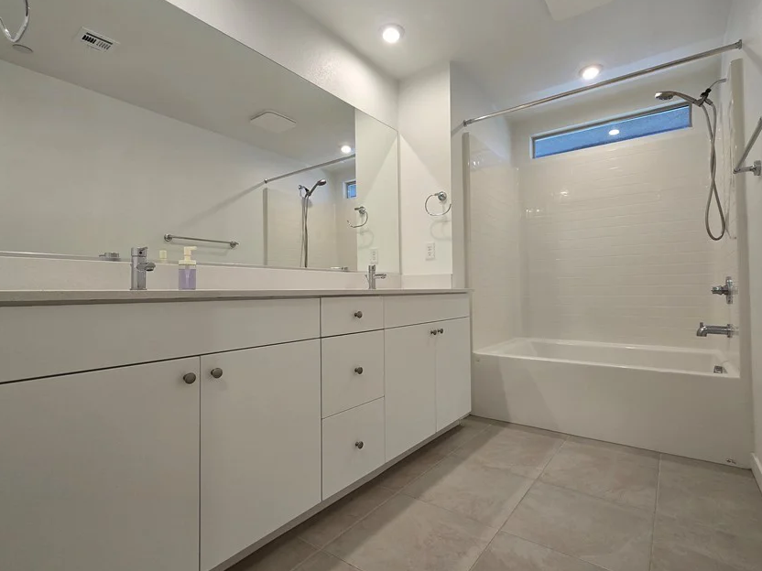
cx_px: 391
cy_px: 280
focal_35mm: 16
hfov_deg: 94.5
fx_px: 352
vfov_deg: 78.1
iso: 64
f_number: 2.2
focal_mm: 2.2
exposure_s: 1/60
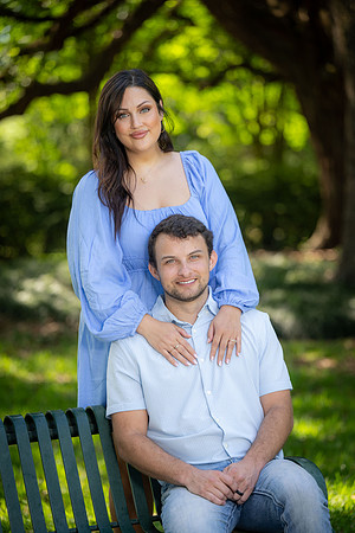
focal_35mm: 110
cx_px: 178
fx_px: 1627
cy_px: 266
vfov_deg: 18.6
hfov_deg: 12.5
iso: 100
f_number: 2.8
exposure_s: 1/125
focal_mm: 110
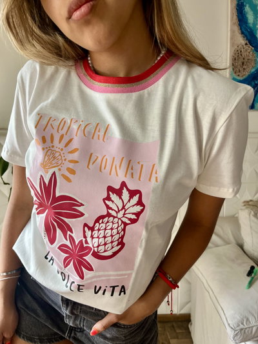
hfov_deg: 53.1
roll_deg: +0.3
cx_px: 129
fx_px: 258
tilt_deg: -4.2
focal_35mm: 26
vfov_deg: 67.3
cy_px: 172
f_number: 1.6
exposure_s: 1/121
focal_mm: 5.1
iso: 125
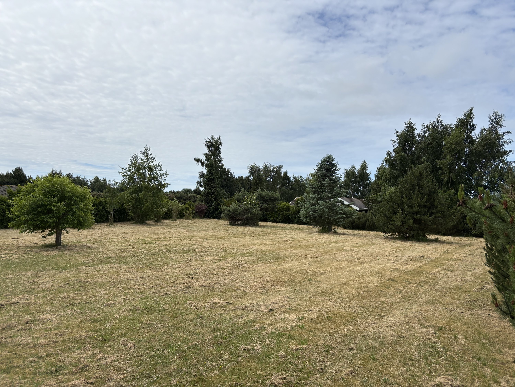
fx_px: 387
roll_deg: -1.1
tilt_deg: -0.3
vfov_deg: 53.1
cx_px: 258
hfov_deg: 67.3
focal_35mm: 26
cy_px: 194
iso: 50
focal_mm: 5.96
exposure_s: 1/5076
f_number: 1.6
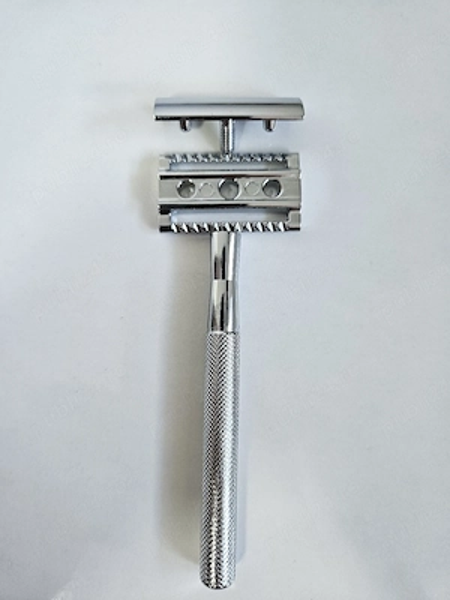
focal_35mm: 23
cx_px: 225
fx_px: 399
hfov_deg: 58.9
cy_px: 300
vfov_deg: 73.9
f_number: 1.8
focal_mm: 5.4
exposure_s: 1/101
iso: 200
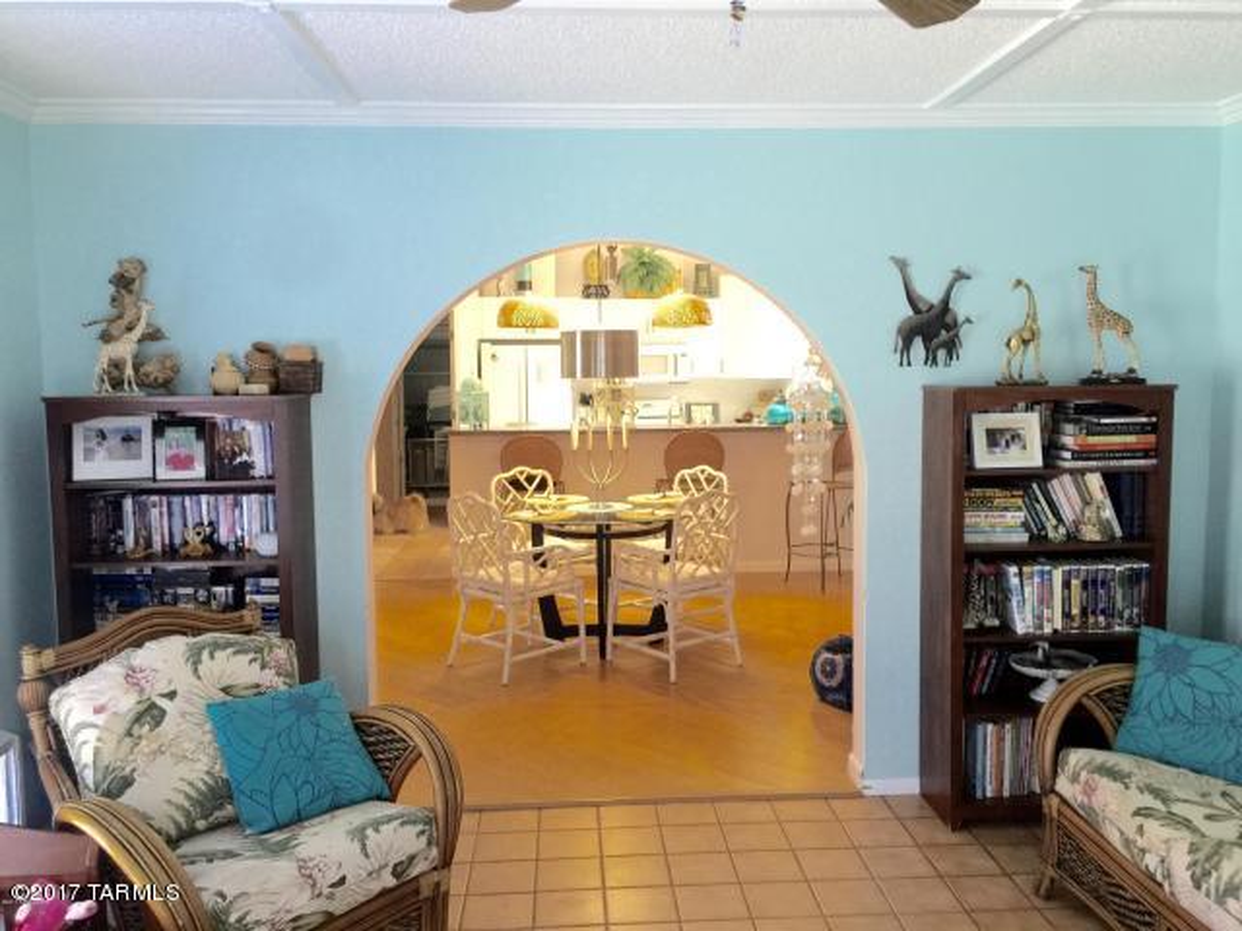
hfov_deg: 61.7
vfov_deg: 48.2
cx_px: 621
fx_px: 1041
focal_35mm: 29
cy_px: 466
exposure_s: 1/15
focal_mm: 4.15
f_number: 2.2
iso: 64
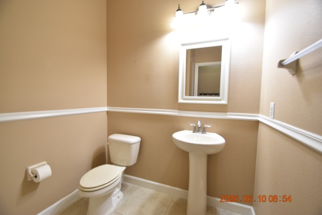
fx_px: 134
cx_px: 161
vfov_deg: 77.3
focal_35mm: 15
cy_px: 108
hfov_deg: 100.4
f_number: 3.5
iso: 800
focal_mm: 10
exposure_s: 1/45
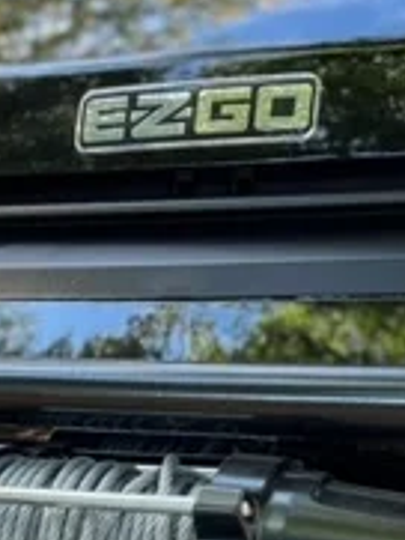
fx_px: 1433
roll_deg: -1.0
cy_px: 564
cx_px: 119
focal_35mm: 92
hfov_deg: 16.0
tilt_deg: -9.6
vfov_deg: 20.5
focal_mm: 5.7
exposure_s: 1/121
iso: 100
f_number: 1.5
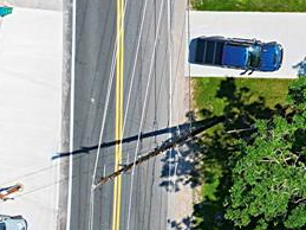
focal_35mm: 95
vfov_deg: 14.8
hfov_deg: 17.0
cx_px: 553
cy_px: -81
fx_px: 839
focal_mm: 6.7
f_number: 1.7
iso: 120
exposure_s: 1/2500
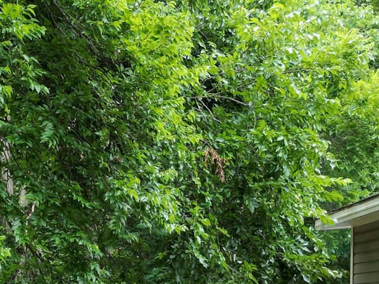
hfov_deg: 25.4
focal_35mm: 73
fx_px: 799
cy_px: 347
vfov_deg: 19.0
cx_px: 1
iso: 110
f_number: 1.7
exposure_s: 1/160
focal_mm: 6.72
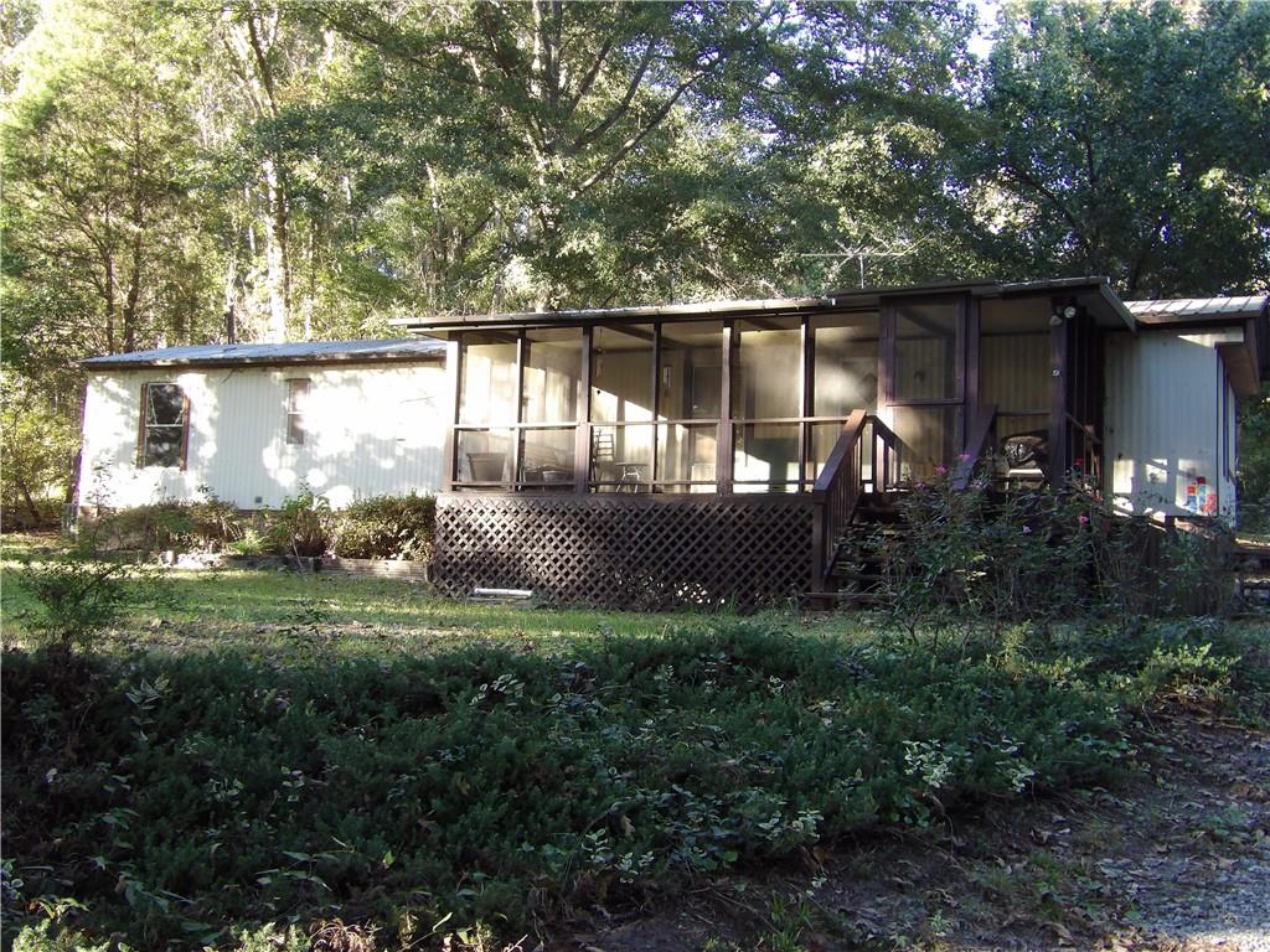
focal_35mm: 39
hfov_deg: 47.9
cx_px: 635
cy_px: 476
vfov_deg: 36.8
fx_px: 1431
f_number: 3.7
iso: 150
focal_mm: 7
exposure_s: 1/33
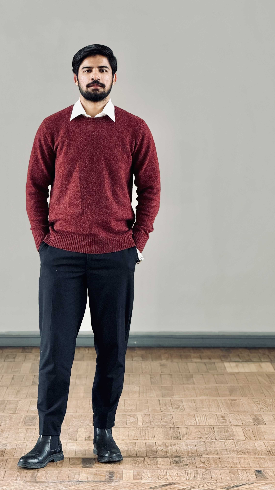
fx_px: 1698
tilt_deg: -3.1
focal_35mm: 131
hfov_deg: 9.3
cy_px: 245
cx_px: 107
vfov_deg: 16.4
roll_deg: -0.4
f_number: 2.8
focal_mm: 15.66
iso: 200
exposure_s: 1/70
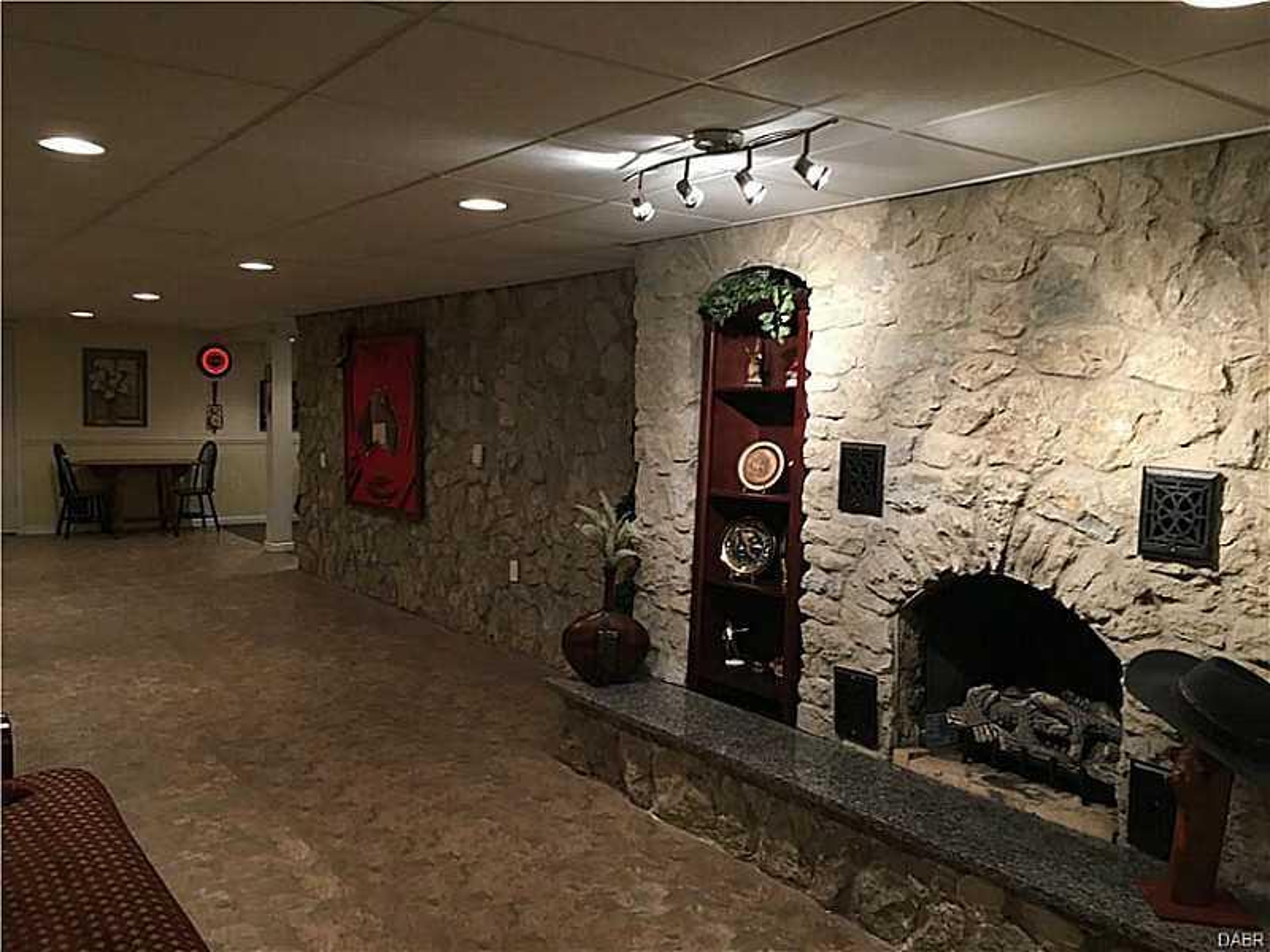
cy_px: 476
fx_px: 1064
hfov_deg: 61.7
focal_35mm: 29
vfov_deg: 48.2
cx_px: 635
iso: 80
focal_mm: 4.15
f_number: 2.2
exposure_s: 1/30
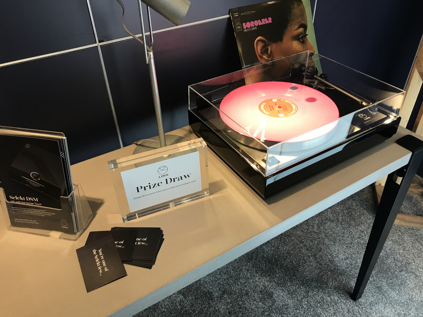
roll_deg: +2.2
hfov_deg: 63.4
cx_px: 212
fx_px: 342
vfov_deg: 49.7
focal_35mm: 28
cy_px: 158
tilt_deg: -37.1
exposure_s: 1/25
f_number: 1.8
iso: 40
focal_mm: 3.99
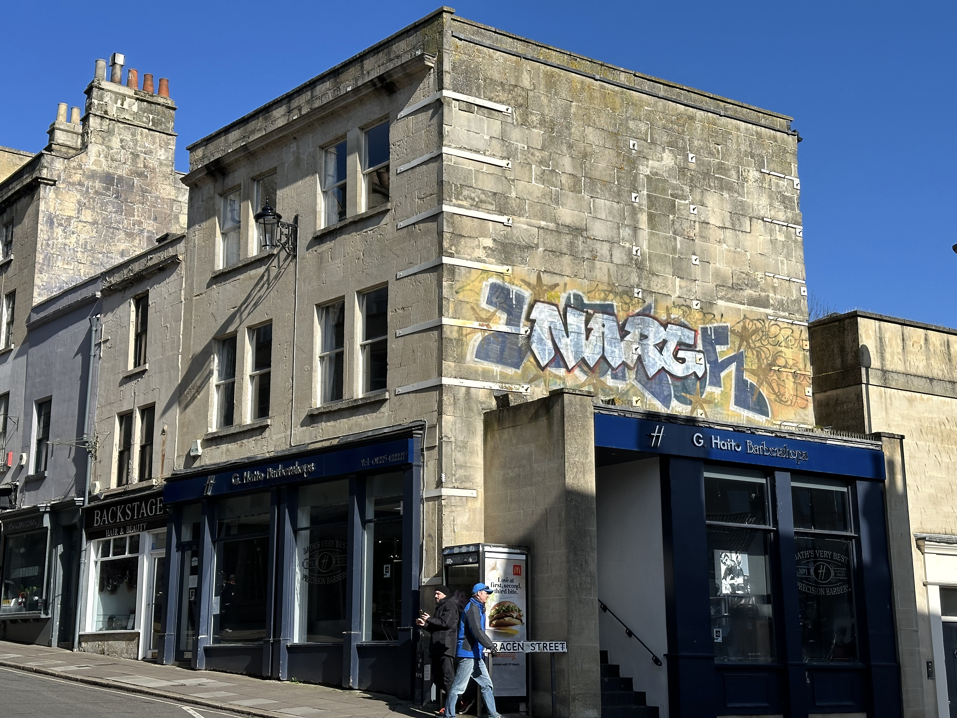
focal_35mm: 48
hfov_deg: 39.7
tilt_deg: +12.7
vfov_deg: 30.3
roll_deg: +0.1
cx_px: 478
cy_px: 359
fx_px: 1327
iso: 64
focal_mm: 6.86
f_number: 1.78
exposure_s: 1/5263
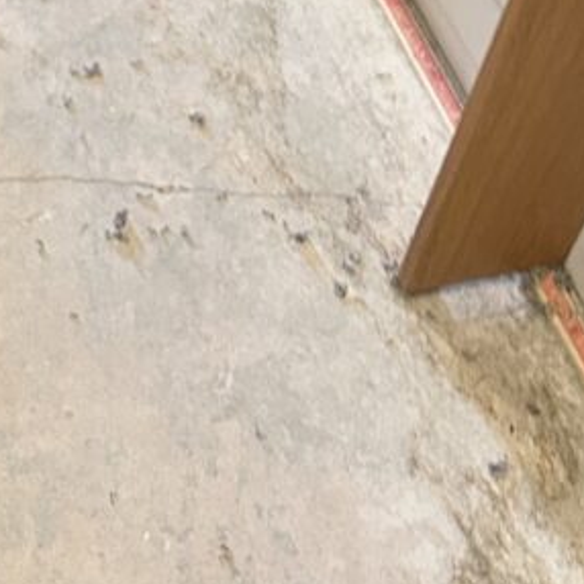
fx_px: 2042
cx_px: -247
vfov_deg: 16.2
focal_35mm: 107
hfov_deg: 15.2
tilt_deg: -52.0
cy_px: 193
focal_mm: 5.7
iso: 500
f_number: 1.5
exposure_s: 1/33
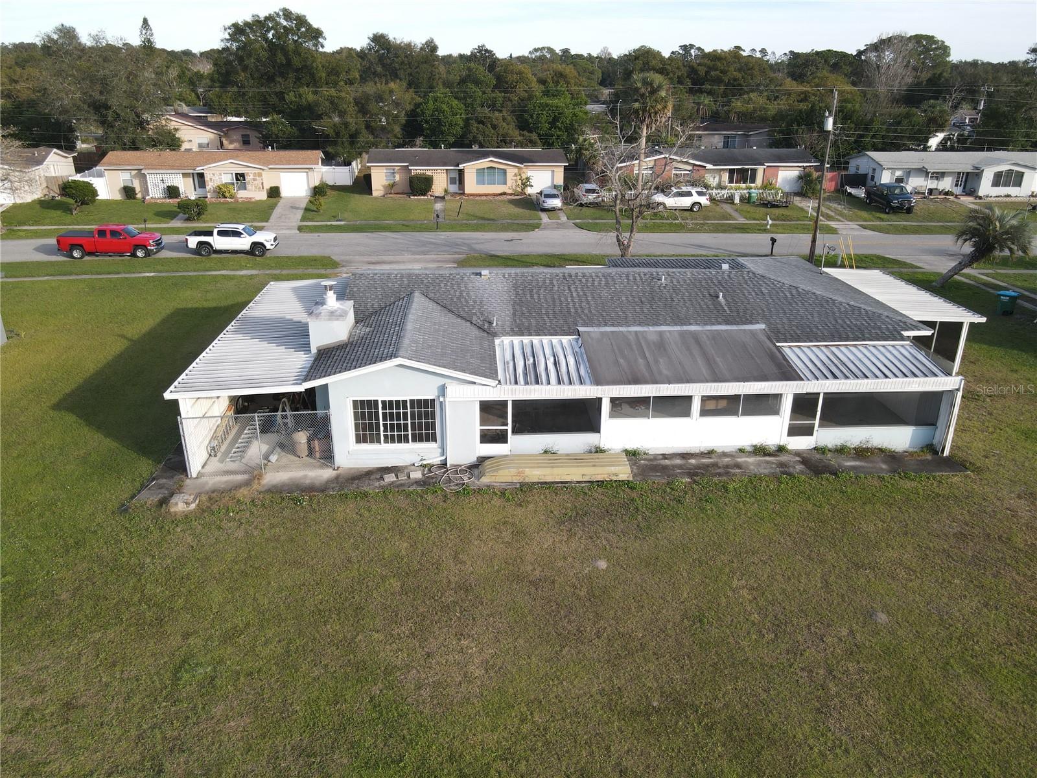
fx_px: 719
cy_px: 389
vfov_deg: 56.8
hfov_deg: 71.6
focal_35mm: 24
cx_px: 518
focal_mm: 4.5
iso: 100
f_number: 2.8
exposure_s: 1/250
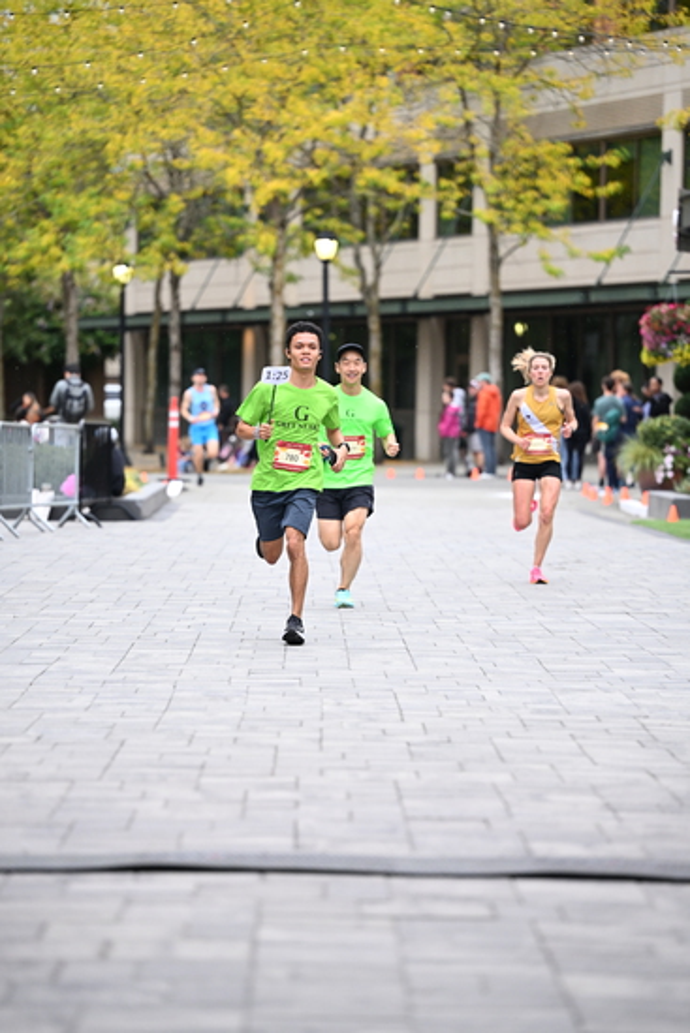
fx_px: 3879
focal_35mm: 135
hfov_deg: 10.2
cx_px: 345
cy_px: 516
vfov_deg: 15.2
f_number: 2.8
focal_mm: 135
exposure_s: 1/1250
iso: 1250
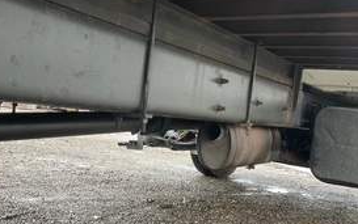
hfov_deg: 44.3
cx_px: 184
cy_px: 115
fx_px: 439
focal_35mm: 45
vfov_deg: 28.6
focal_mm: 3
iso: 64
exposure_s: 1/122
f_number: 1.8
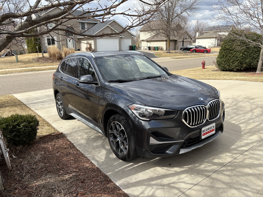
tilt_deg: -14.9
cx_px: 132
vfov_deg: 53.1
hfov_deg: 67.3
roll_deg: +1.2
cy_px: 98
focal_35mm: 26
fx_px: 198
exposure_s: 1/2283
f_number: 1.6
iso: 50
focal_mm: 5.96
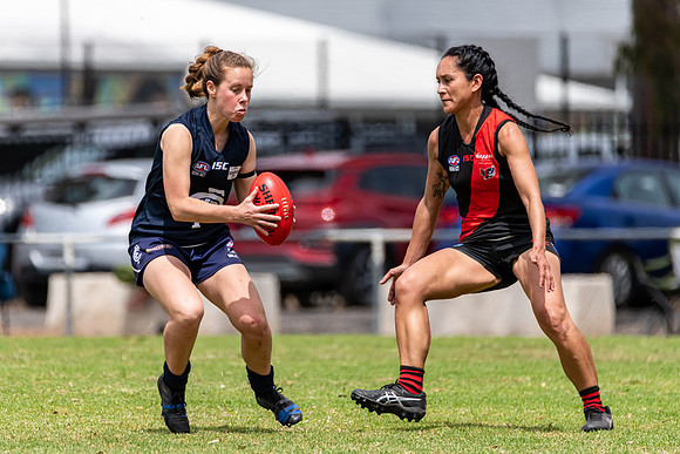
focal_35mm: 633
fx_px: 11955
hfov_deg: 3.3
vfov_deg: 2.2
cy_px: 209
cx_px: 289
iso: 800
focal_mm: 550
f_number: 6.3
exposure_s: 1/3200
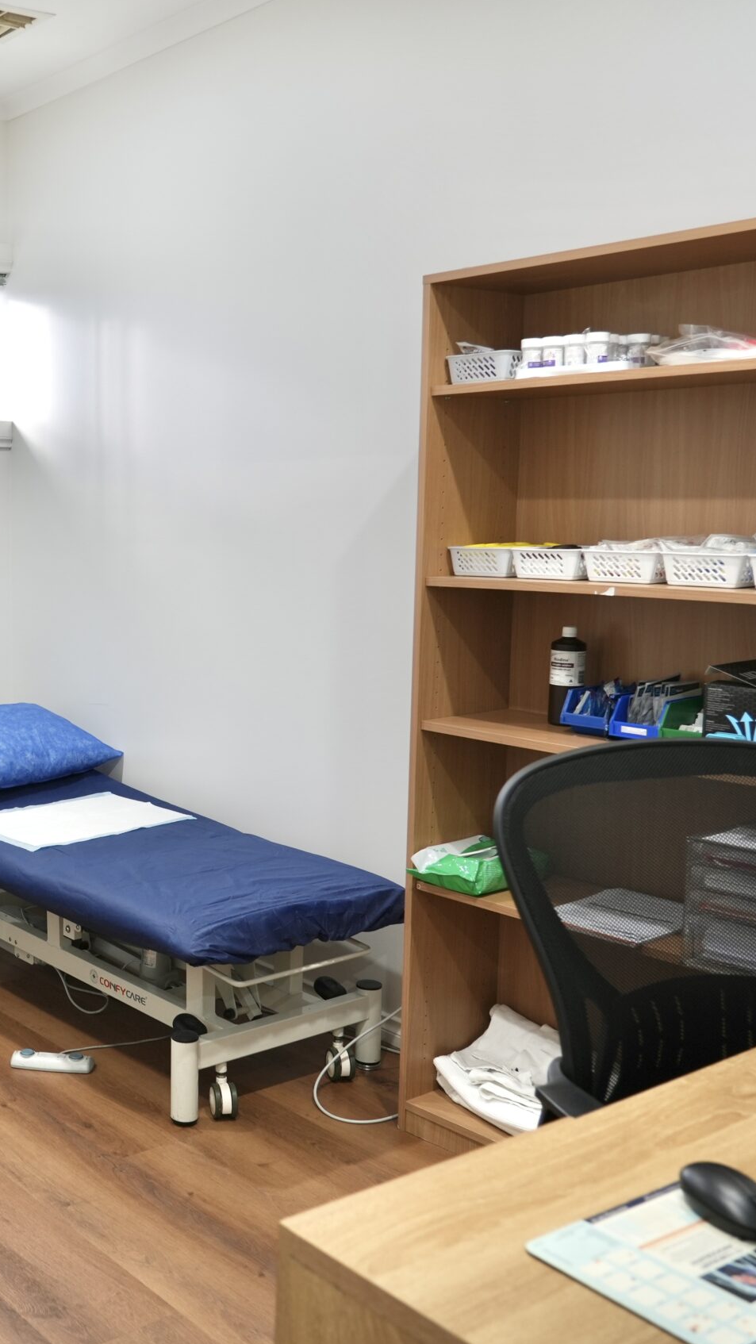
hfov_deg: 29.3
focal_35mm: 38
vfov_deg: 52.8
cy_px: 672
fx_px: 1354
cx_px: 13
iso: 400
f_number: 4
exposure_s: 1/30
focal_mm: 24
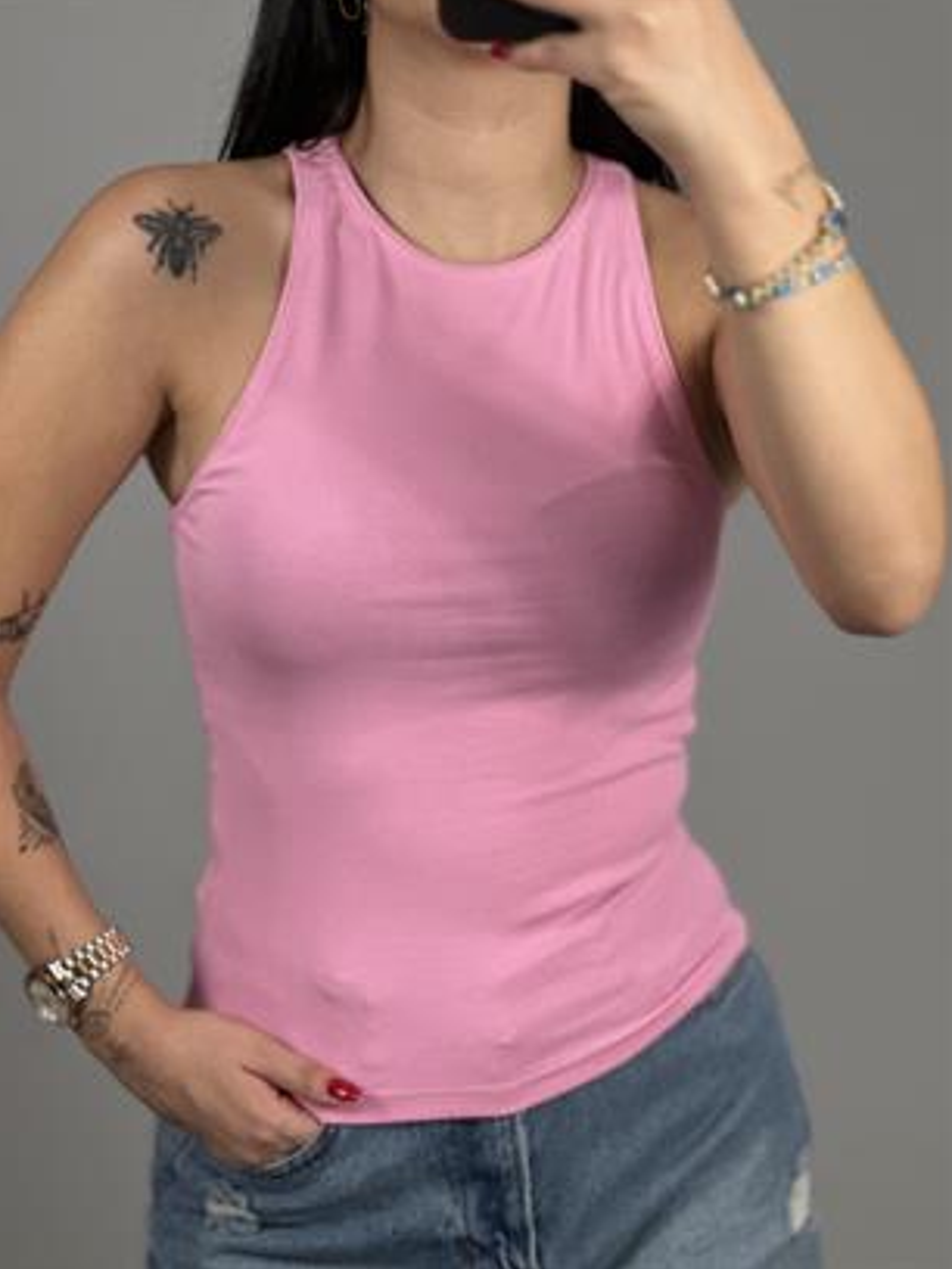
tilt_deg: -29.2
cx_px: 476
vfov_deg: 25.0
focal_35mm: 78
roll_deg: -1.5
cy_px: 630
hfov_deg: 18.9
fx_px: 2860
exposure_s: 1/100
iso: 125
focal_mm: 9
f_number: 2.8
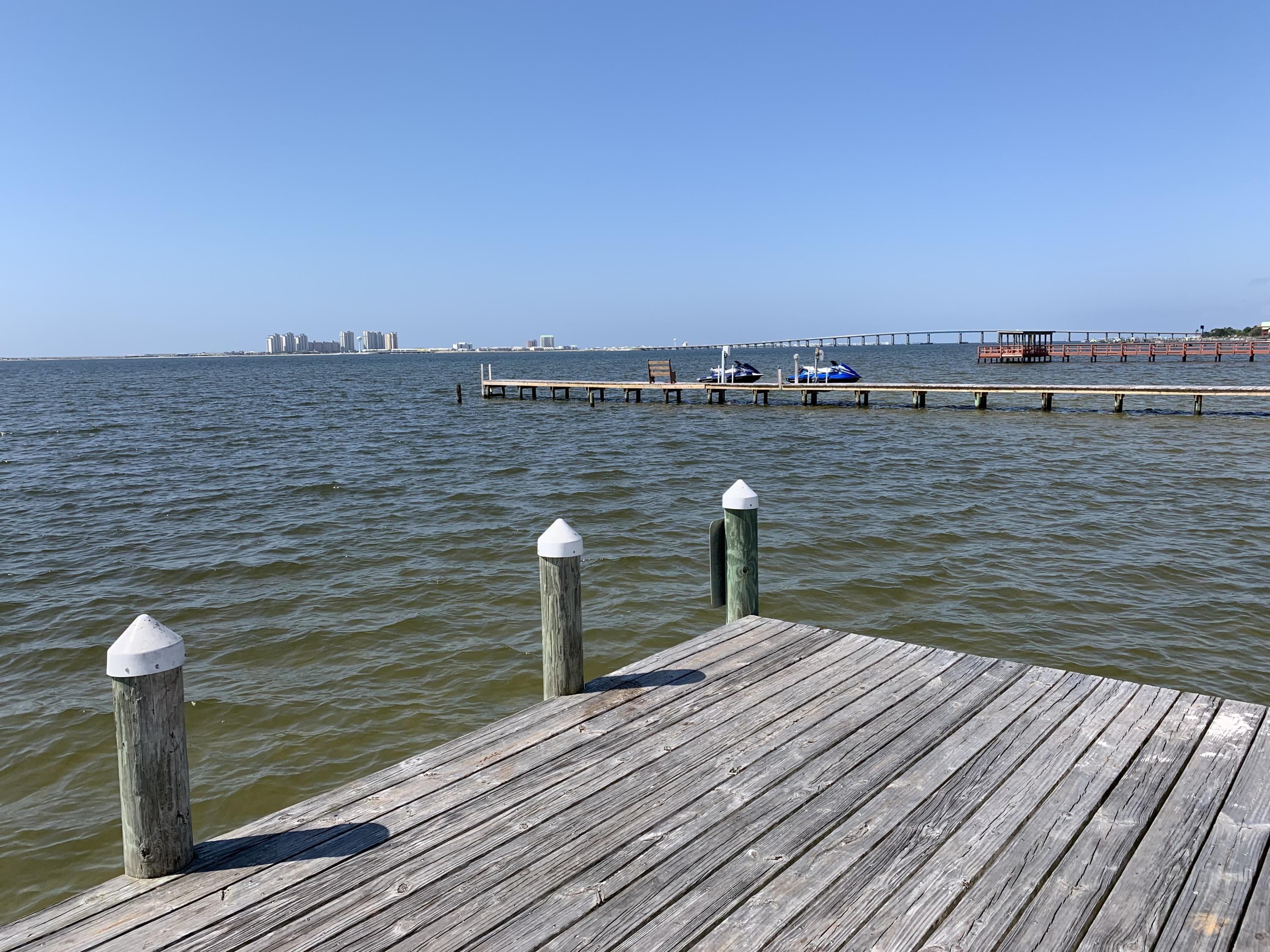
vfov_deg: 53.1
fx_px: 954
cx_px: 635
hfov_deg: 67.3
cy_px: 476
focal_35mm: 26
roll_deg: +1.1
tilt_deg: -5.9
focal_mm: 4.25
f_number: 1.8
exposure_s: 1/2481
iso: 25
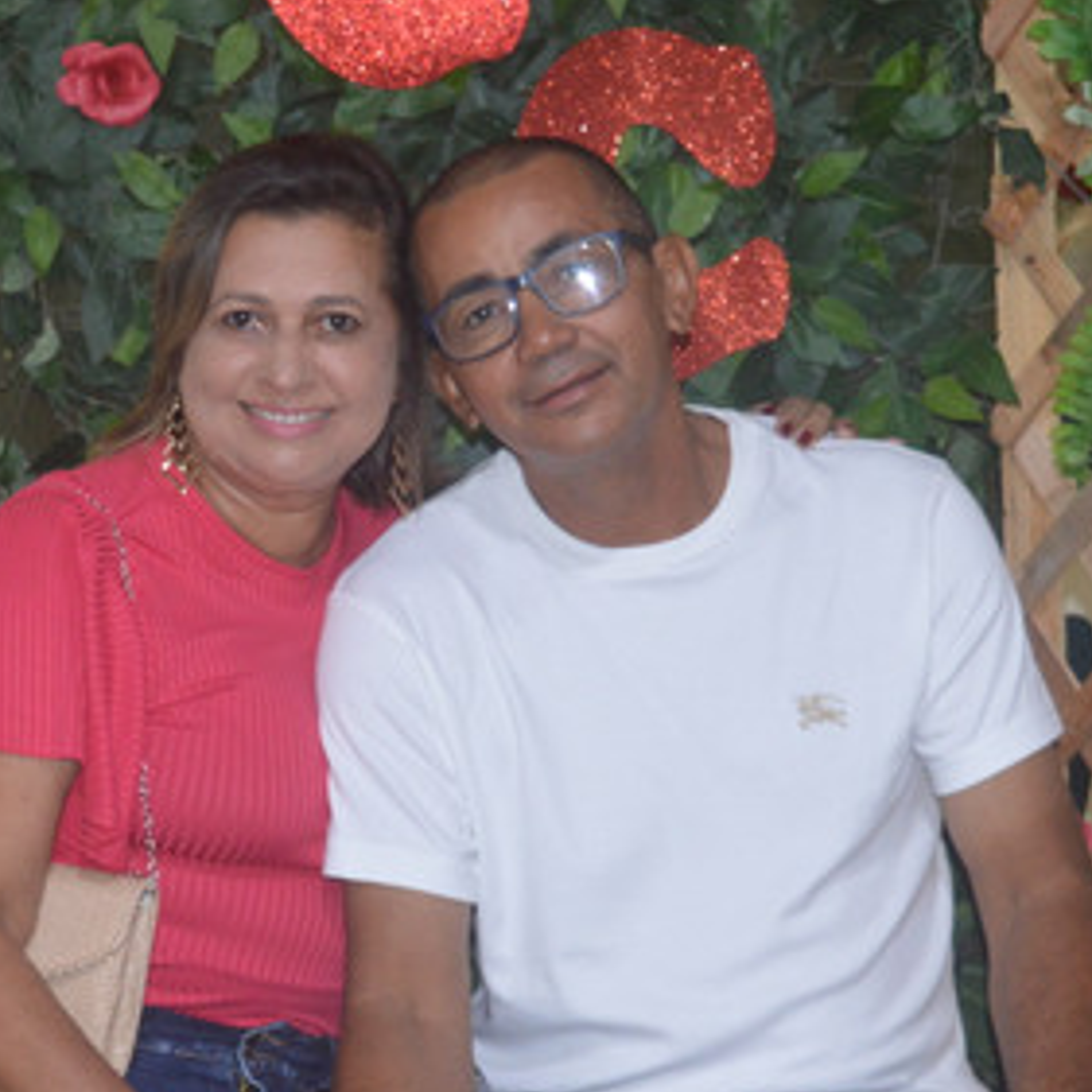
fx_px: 3211
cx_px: 455
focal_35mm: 90
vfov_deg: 19.2
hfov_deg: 19.3
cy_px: 785
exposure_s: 1/60
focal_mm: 31
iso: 1400
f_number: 4.2
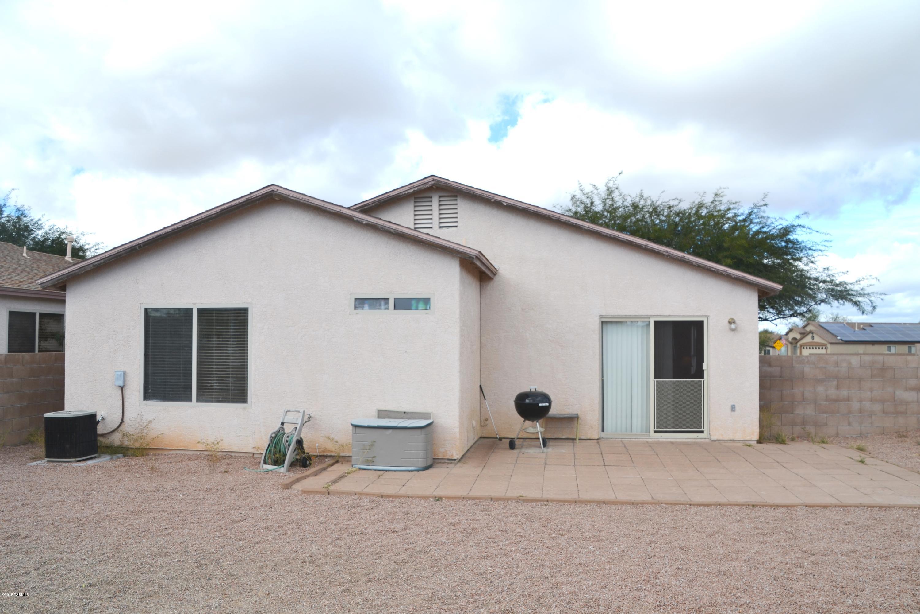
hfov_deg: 67.4
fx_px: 690
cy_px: 307
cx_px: 460
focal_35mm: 27
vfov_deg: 47.9
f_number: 8
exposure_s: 1/250
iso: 100
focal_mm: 18
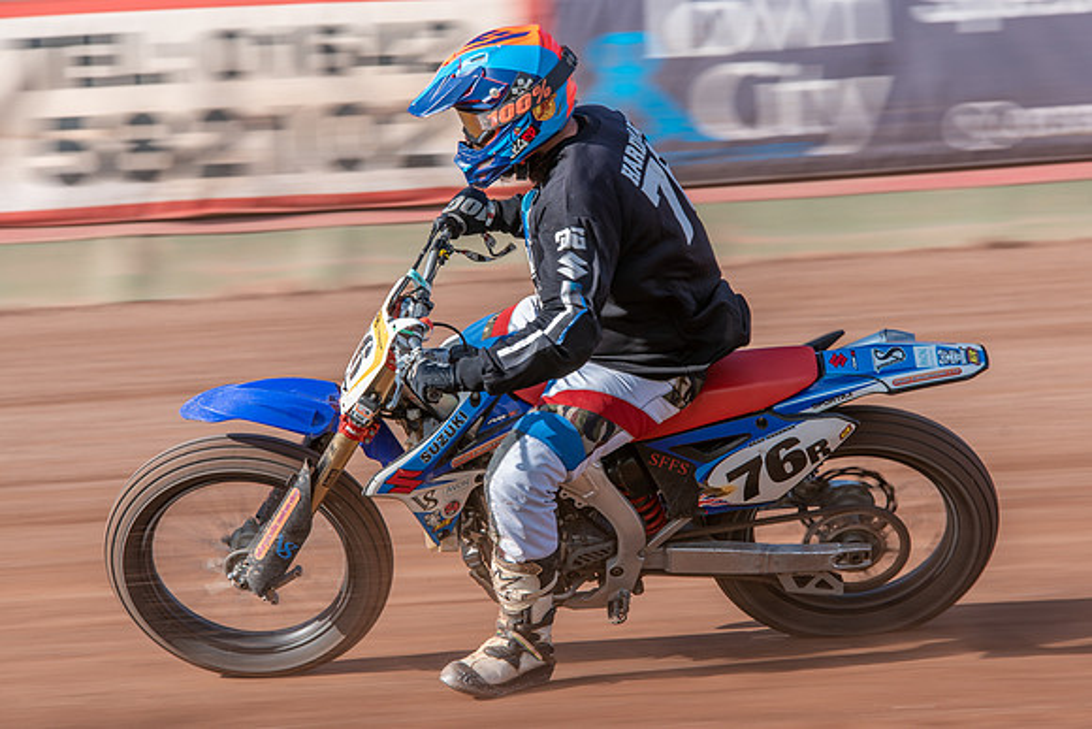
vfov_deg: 5.2
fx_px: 8009
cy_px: 360
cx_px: 589
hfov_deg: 7.8
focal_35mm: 264
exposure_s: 1/160
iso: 125
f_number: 8
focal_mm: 200
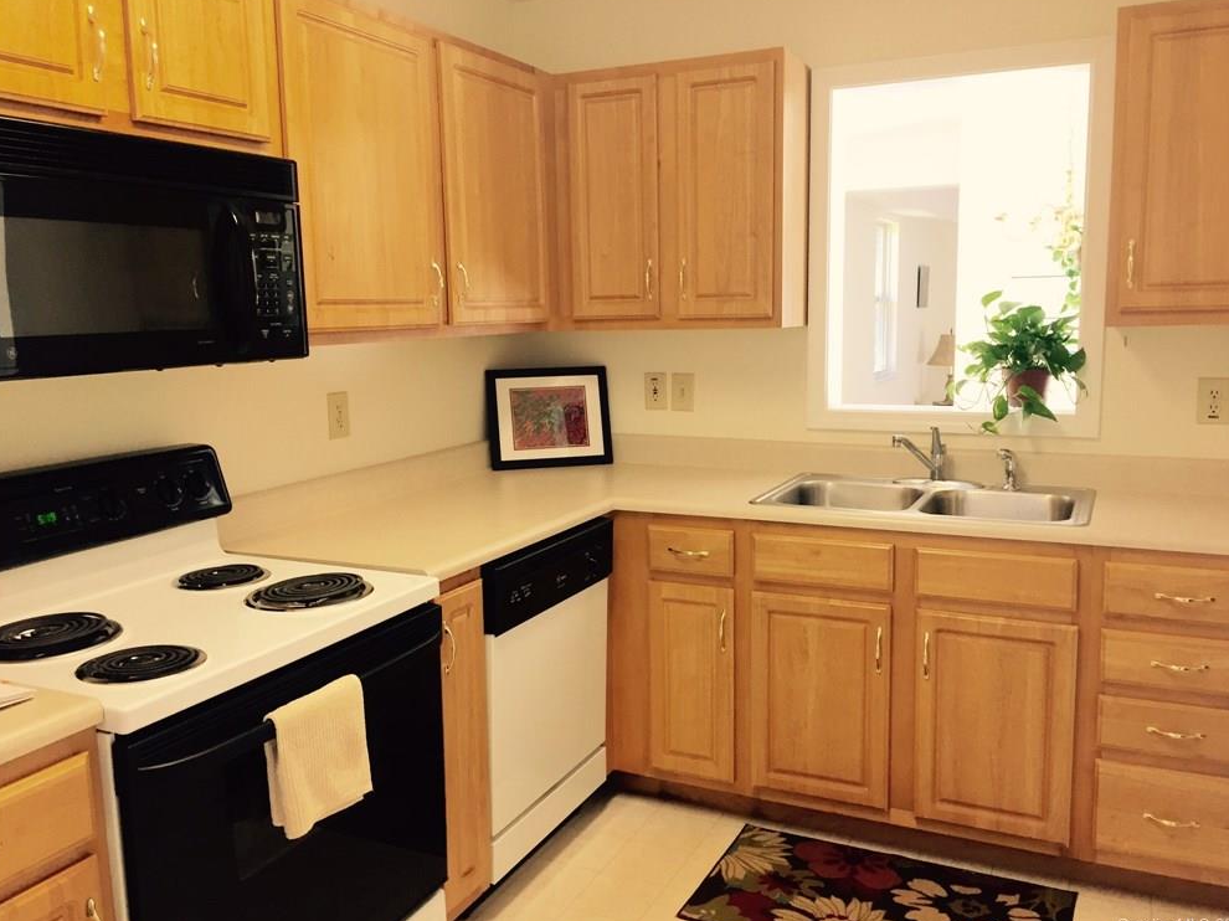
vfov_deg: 46.8
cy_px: 460
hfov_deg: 60.0
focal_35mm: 30
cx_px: 624
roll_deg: +0.6
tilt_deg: -8.7
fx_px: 1065
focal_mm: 4.15
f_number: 2.2
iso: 40
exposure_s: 1/30
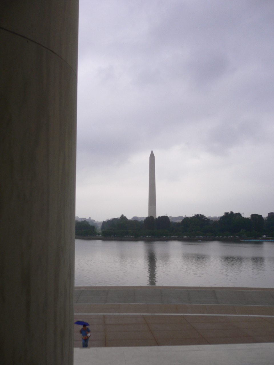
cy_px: 182
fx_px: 433
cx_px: 137
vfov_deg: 45.8
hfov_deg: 35.1
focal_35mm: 41
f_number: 3.1
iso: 80
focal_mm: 6.8
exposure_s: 1/320
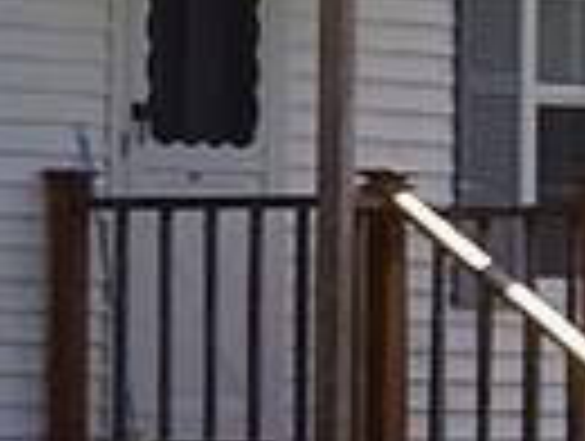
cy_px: 418
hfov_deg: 4.4
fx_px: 7314
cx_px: -1130
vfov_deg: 3.5
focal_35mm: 432
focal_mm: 9.7
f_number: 3.8
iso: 125
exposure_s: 1/640
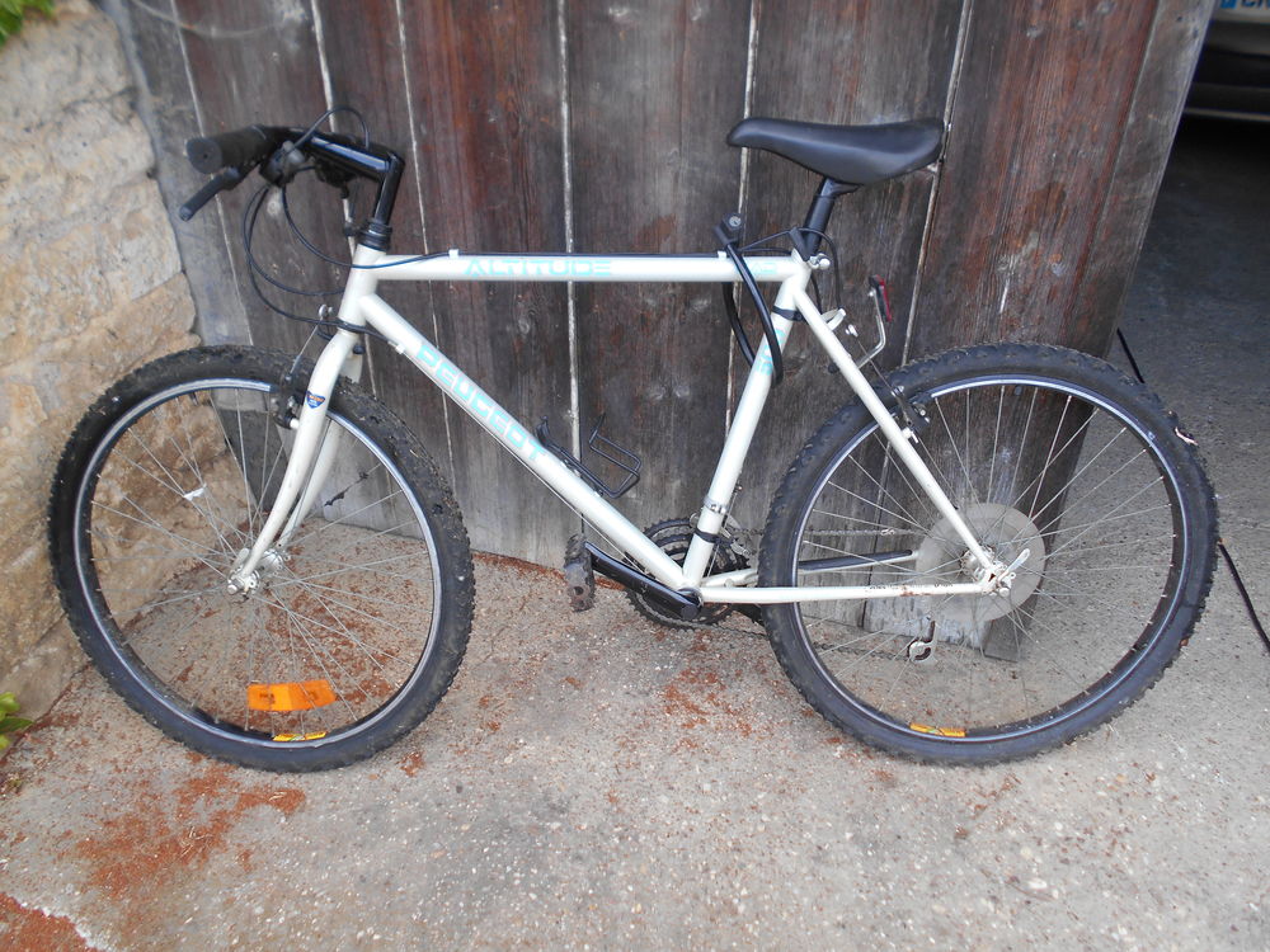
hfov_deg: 67.3
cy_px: 476
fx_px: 954
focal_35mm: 26
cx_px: 635
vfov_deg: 53.1
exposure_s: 1/40
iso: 80
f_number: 3.2
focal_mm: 4.6
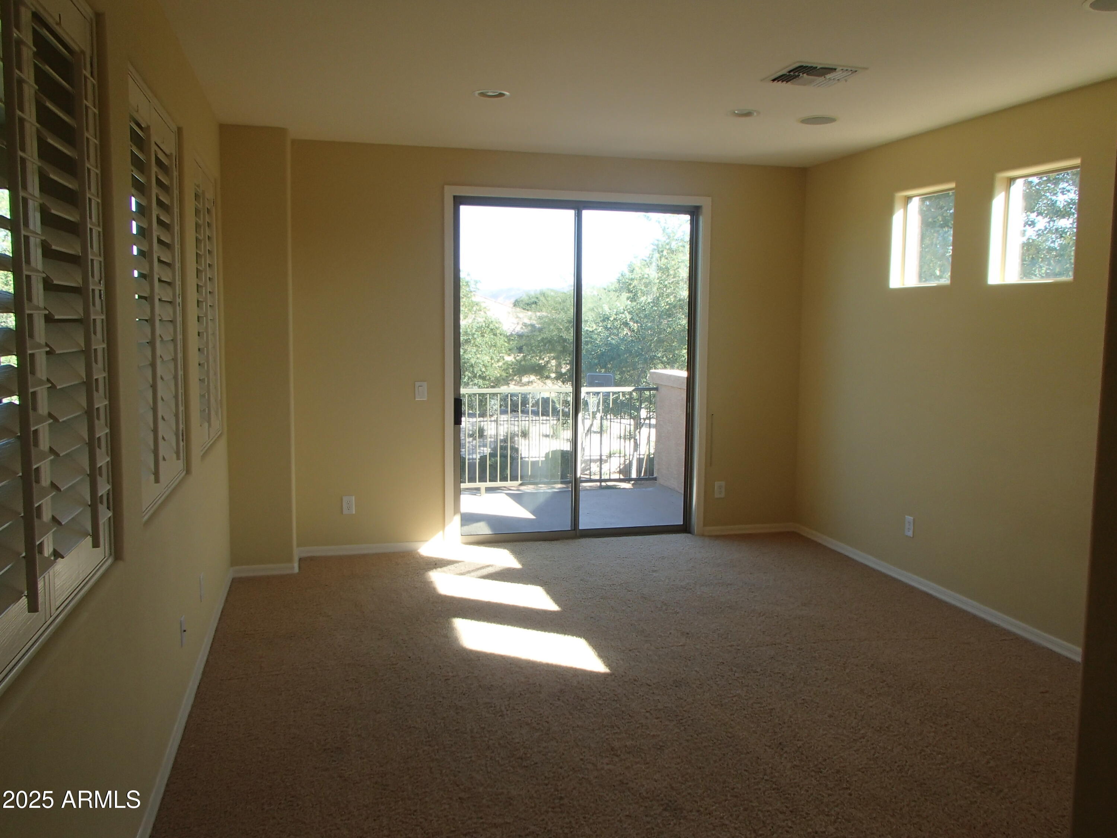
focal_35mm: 28
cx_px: 558
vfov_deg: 49.7
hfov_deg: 63.4
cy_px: 419
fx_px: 904
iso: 100
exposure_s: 1/60
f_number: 3.9
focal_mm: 5
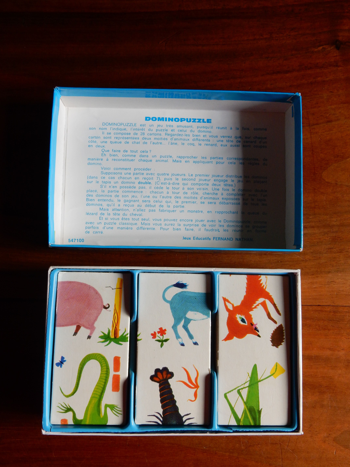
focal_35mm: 36
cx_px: 175
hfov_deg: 39.7
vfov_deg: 51.4
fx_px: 485
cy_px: 234
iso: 180
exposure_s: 1/25
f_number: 4
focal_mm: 6.4
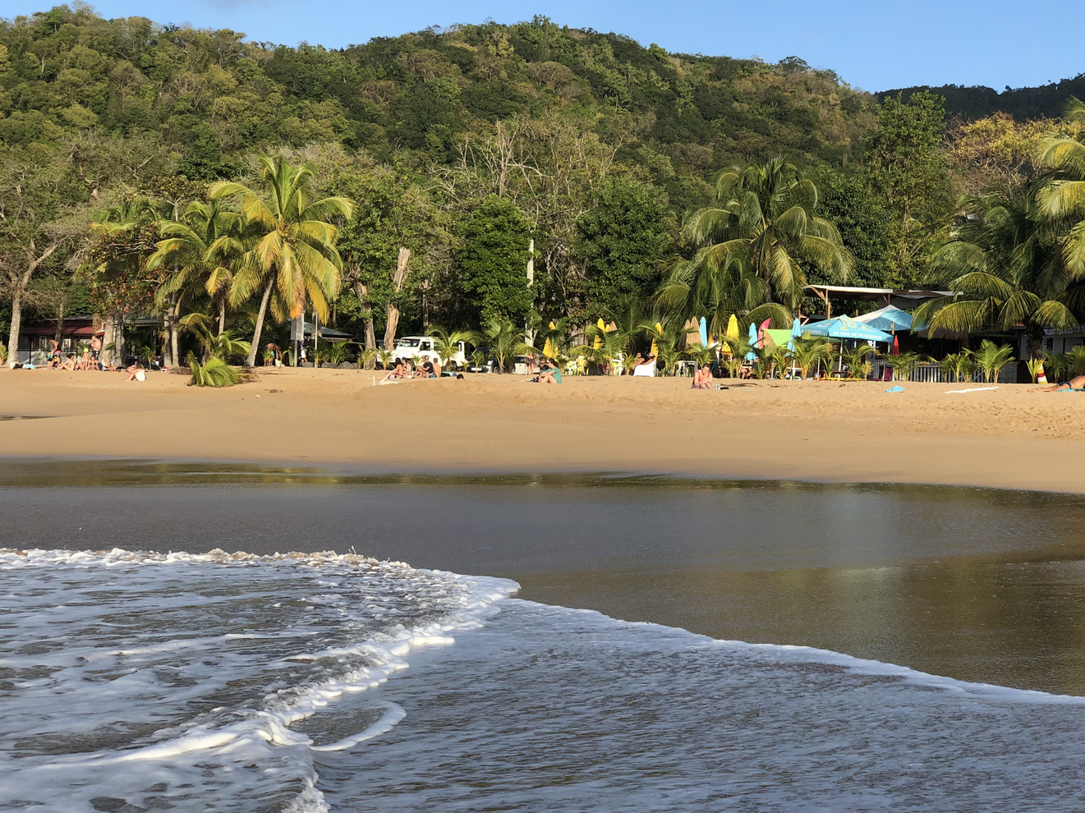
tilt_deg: +0.9
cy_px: 368
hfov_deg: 30.7
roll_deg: -1.1
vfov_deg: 23.3
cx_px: 612
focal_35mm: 63
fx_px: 1974
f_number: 2.4
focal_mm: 6
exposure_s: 1/657
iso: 16
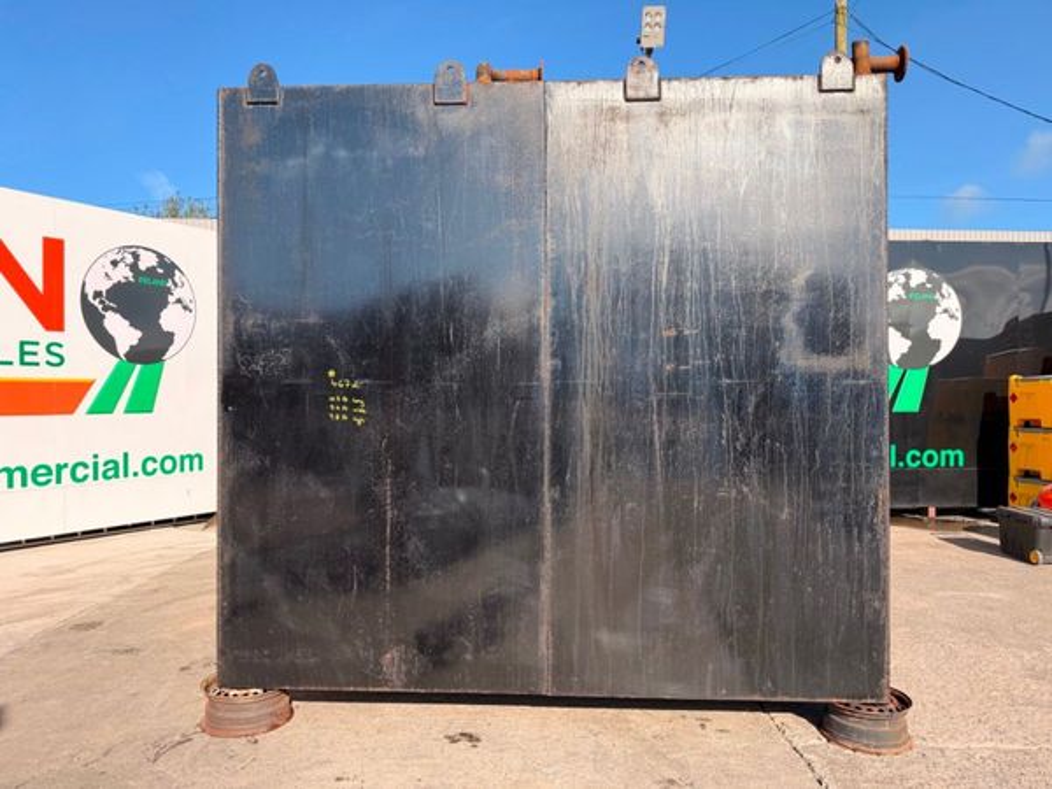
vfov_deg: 56.8
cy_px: 394
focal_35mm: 24
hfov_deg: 71.6
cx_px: 526
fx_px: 729
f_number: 1.78
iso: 80
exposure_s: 1/3425
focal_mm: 6.76
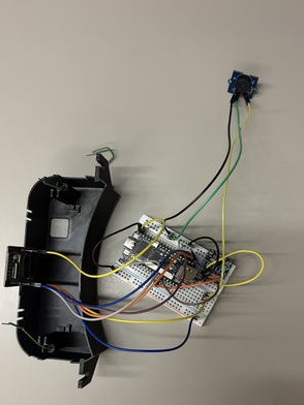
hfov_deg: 37.7
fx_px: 445
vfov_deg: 48.6
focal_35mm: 38
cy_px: 248
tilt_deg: -84.1
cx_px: 147
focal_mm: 5.96
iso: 400
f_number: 1.6
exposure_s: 1/40
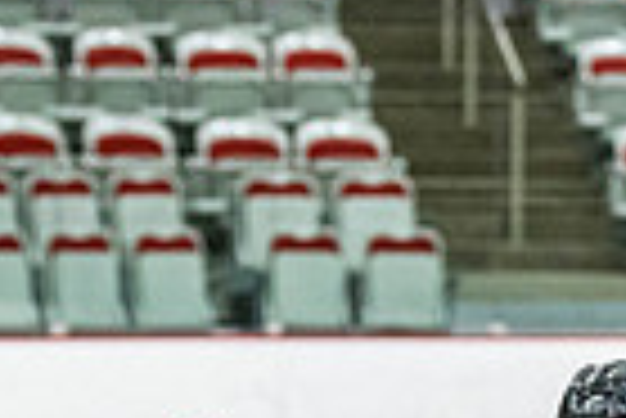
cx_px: 411
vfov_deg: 3.2
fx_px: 7433
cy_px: 843
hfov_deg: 4.8
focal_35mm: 427
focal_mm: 86
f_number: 2.8
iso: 2500
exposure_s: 1/640
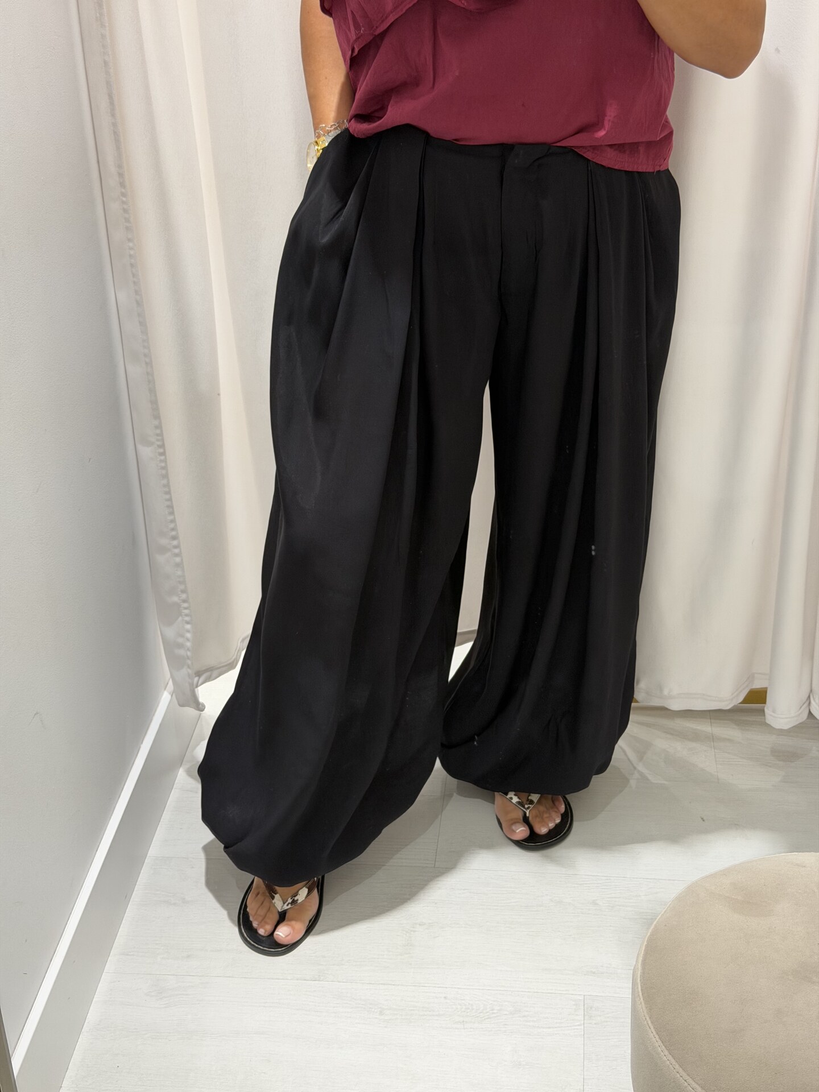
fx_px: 1514
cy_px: 546
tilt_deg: -27.6
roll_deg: +1.5
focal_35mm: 48
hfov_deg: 30.3
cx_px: 410
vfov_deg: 39.7
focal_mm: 6.76
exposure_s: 1/50
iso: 125
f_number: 1.78
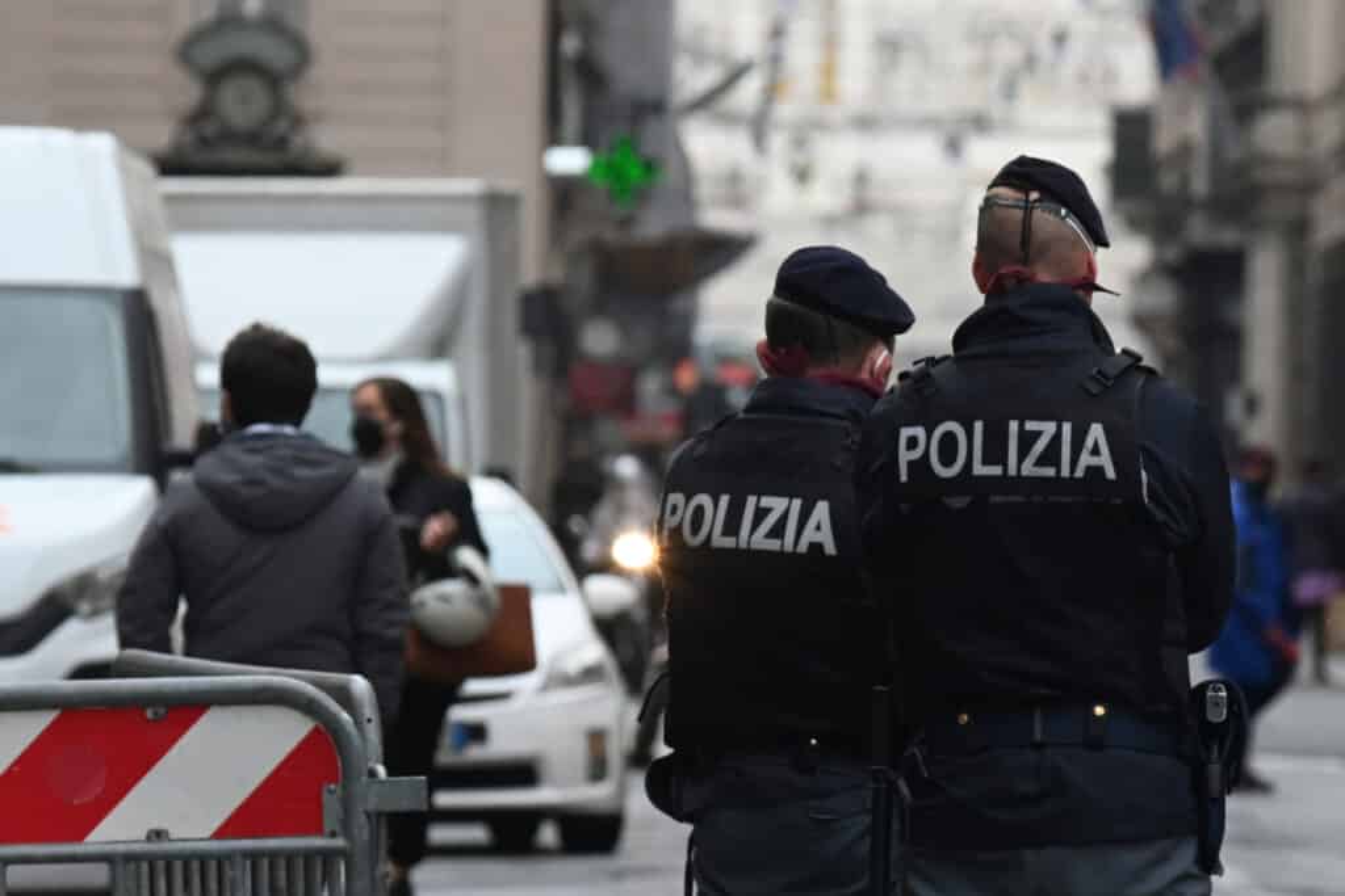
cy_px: 448
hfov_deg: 10.3
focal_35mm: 200
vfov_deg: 6.9
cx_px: 672
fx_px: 7473
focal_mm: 200
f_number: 6.3
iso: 1600
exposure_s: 1/500
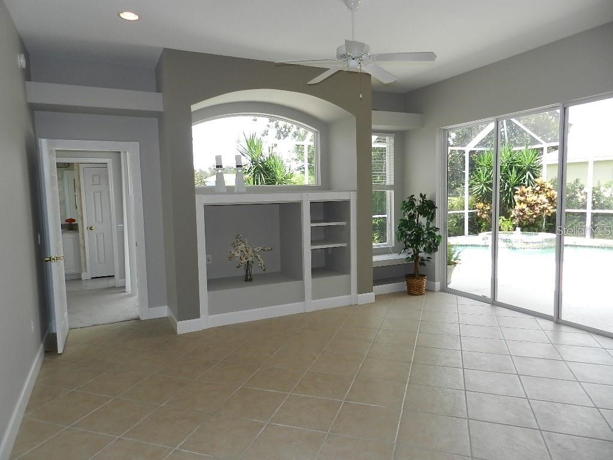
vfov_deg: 58.9
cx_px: 306
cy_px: 230
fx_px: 407
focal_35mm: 23
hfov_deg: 73.9
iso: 160
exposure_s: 1/200
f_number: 3.4
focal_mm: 4
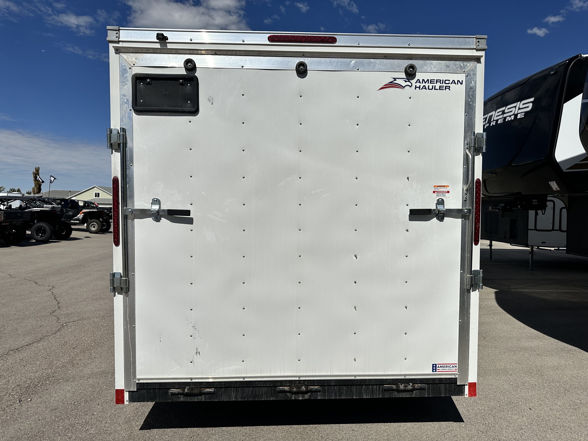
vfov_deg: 56.8
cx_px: 294
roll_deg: +0.2
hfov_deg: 71.6
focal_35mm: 24
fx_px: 408
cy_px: 220
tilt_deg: -2.9
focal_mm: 6.86
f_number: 1.78
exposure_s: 1/18519
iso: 80
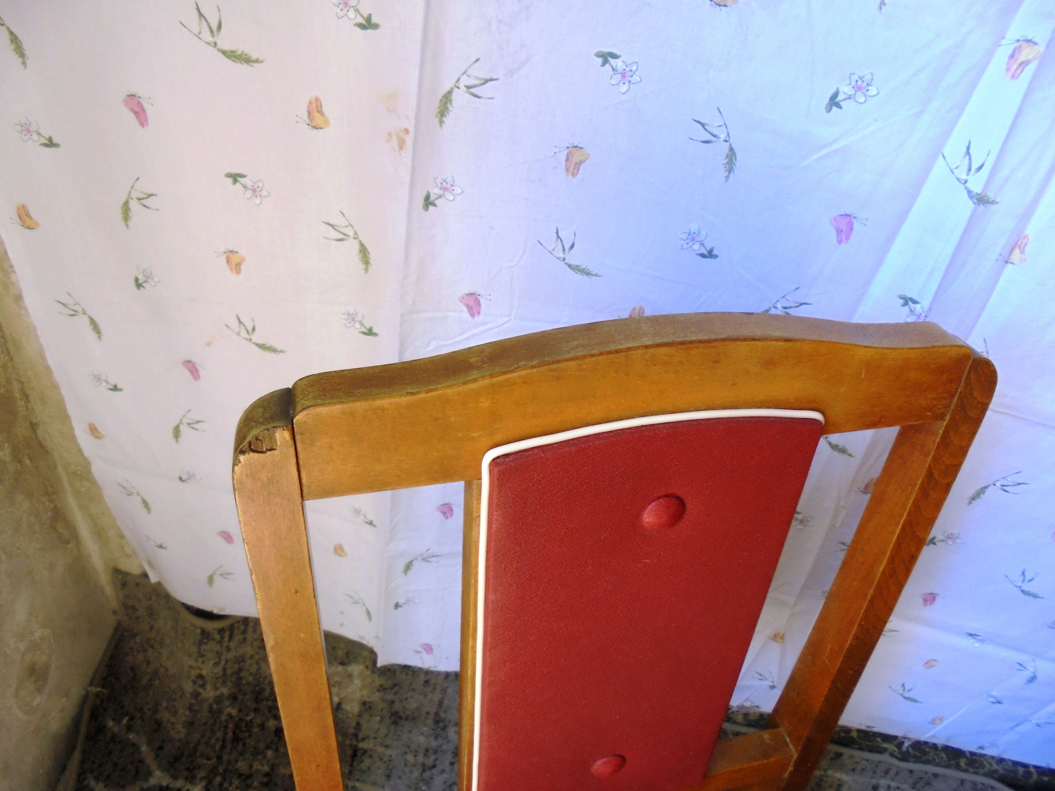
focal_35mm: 26
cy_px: 396
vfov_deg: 53.1
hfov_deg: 67.3
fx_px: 792
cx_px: 528
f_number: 3.5
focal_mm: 4.6
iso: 160
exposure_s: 1/30
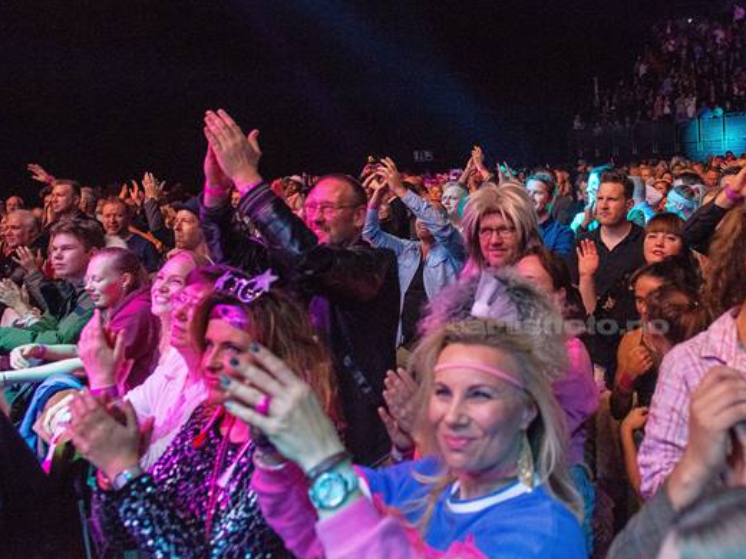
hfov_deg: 56.3
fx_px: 690
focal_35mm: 32
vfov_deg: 43.9
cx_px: 458
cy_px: 221
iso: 6400
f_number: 3.5
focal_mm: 24
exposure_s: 1/640
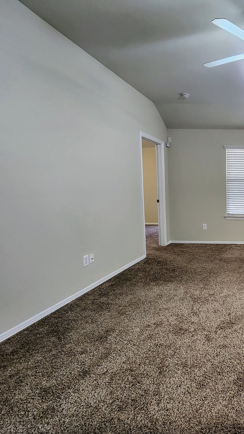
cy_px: 217
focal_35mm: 19
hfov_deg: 45.3
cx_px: 263
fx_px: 219
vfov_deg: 89.6
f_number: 2.2
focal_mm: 2.2
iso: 250
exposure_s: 1/60
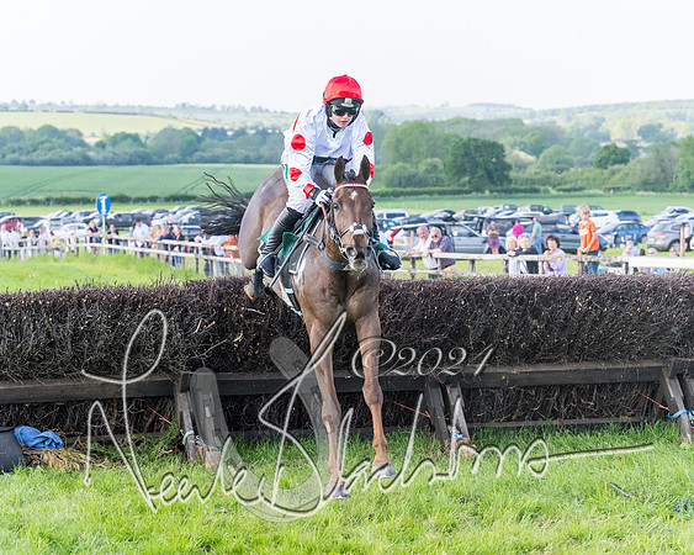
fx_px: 2394
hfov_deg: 16.5
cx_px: 311
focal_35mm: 117
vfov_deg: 13.2
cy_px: 311
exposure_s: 1/2000
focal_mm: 70
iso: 800
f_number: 4
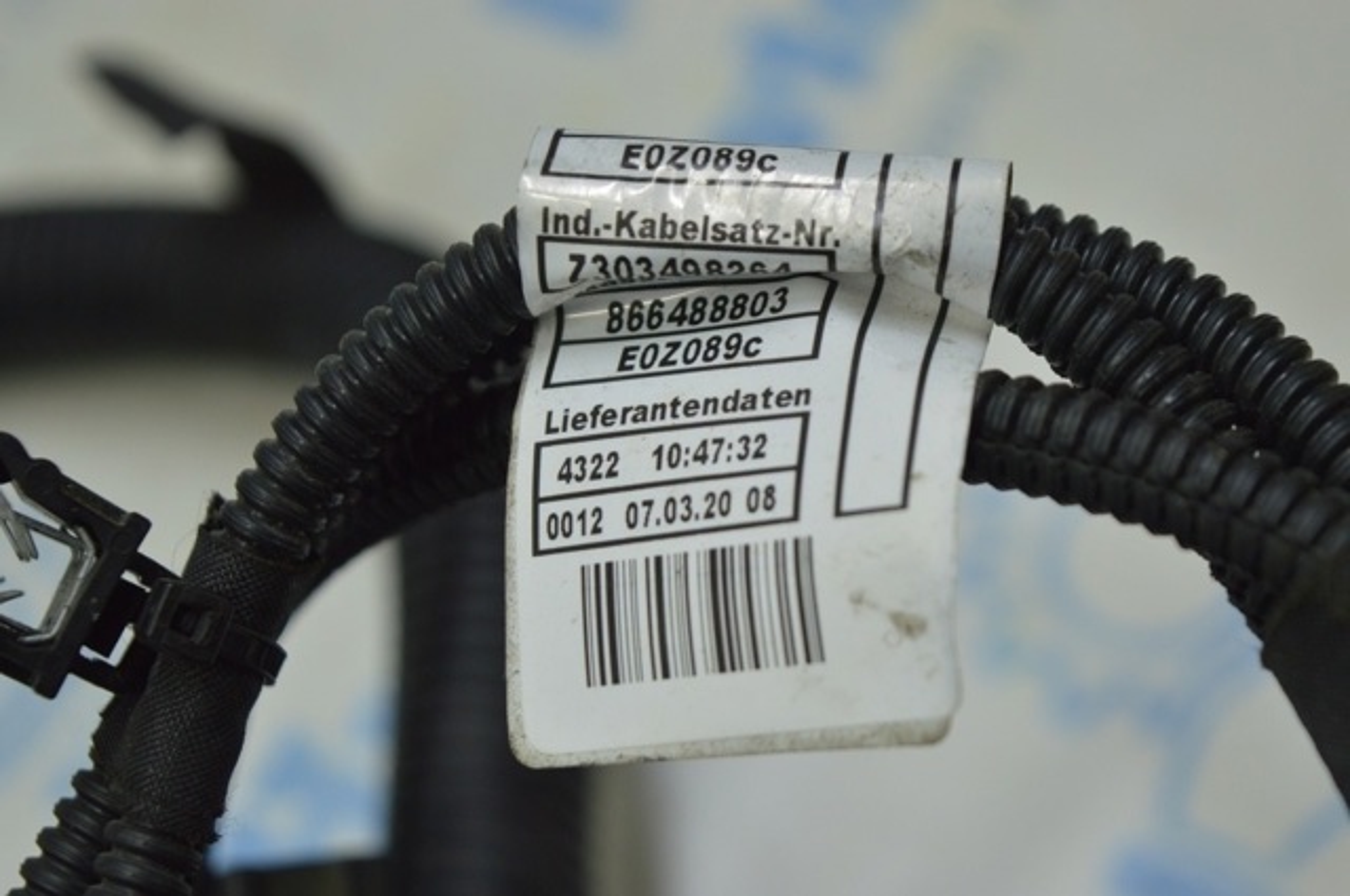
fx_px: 3090
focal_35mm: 82
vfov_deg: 16.5
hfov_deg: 24.6
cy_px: 448
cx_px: 675
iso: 400
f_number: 5.6
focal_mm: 55
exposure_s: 1/40
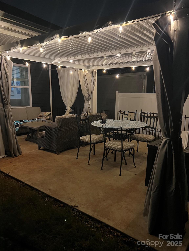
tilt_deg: -9.5
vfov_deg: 67.3
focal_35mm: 26
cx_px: 94
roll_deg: -0.1
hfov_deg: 53.1
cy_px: 126
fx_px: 189
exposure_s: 1/30
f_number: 1.5
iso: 640
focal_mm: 5.7
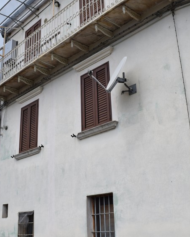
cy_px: 117
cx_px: 88
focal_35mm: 43
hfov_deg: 34.9
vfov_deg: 42.9
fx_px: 302
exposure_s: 1/400
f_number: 10
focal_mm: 18
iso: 200
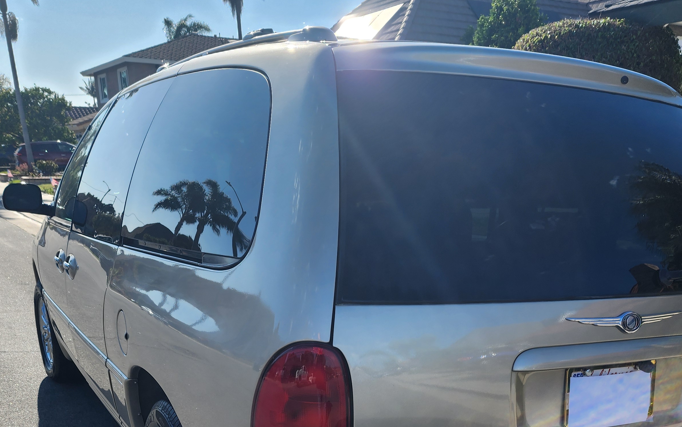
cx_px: 408
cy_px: 427
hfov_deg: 47.9
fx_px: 762
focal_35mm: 41
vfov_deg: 29.2
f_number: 1.8
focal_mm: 6.4
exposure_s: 1/803
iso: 12
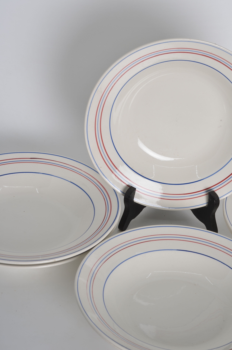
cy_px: 175
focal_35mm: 75
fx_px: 728
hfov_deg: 18.1
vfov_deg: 27.0
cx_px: 116
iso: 100
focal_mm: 50
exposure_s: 1/125
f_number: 11
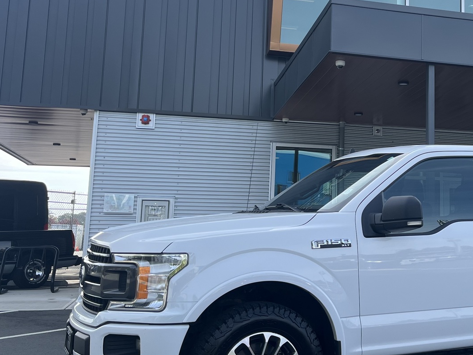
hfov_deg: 36.7
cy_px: 124
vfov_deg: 29.0
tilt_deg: +9.8
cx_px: 386
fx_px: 683
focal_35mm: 50
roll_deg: -0.7
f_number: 1.6
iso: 50
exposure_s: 1/1238
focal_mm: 5.1
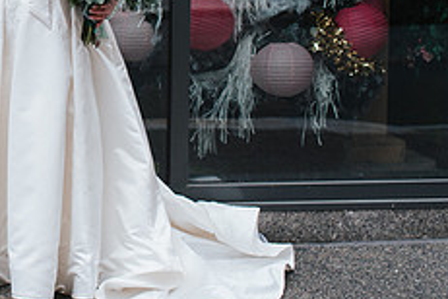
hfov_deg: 20.1
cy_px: -10
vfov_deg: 13.9
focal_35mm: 97
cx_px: -47
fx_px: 1207
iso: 1000
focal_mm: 35
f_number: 3.2
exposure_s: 1/320
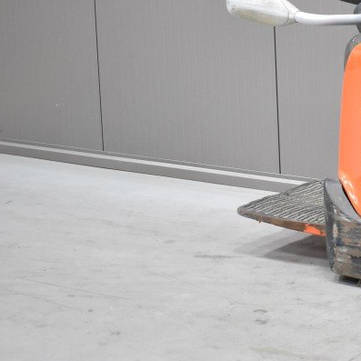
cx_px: 542
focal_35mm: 96
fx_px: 1136
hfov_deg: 16.5
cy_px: 64
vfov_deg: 17.9
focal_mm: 25
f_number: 4.5
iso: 1250
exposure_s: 1/40
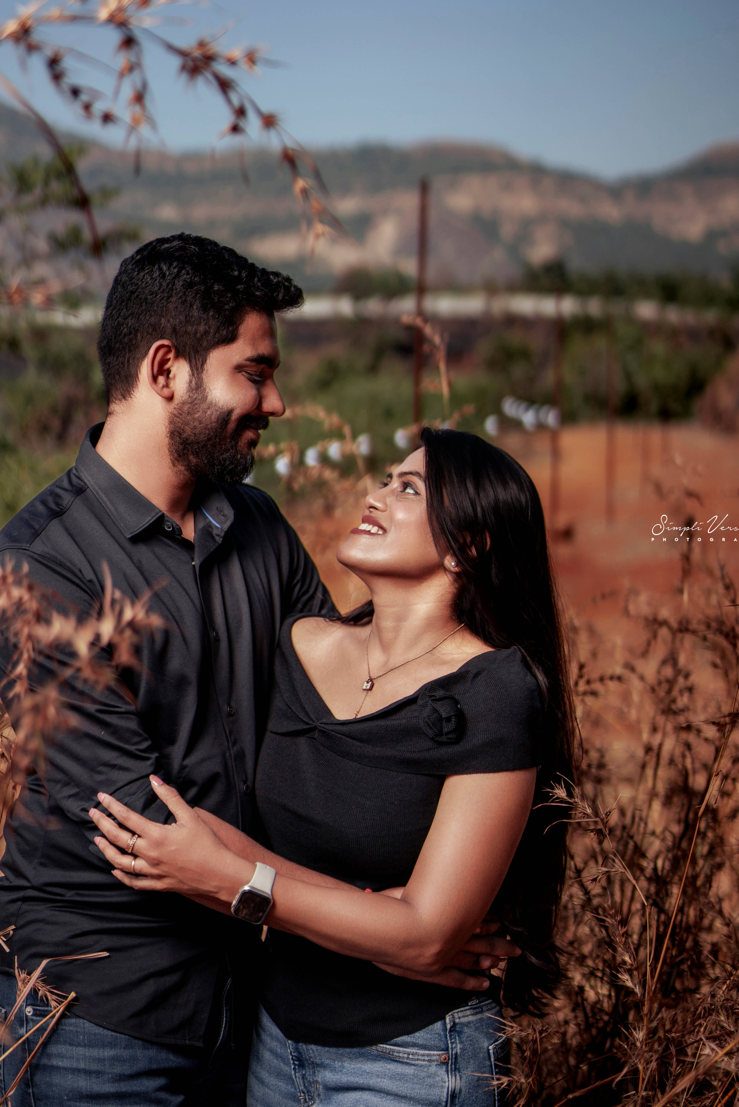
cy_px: 515
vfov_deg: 37.5
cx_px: 292
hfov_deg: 25.5
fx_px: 1631
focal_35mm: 53
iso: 64
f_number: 1.4
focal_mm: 35
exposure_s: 1/8000
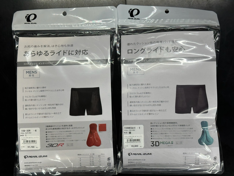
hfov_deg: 39.7
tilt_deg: -86.4
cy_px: 88
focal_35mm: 48
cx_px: 117
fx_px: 324
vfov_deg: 30.3
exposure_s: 1/50
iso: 64
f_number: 1.78
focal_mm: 6.86
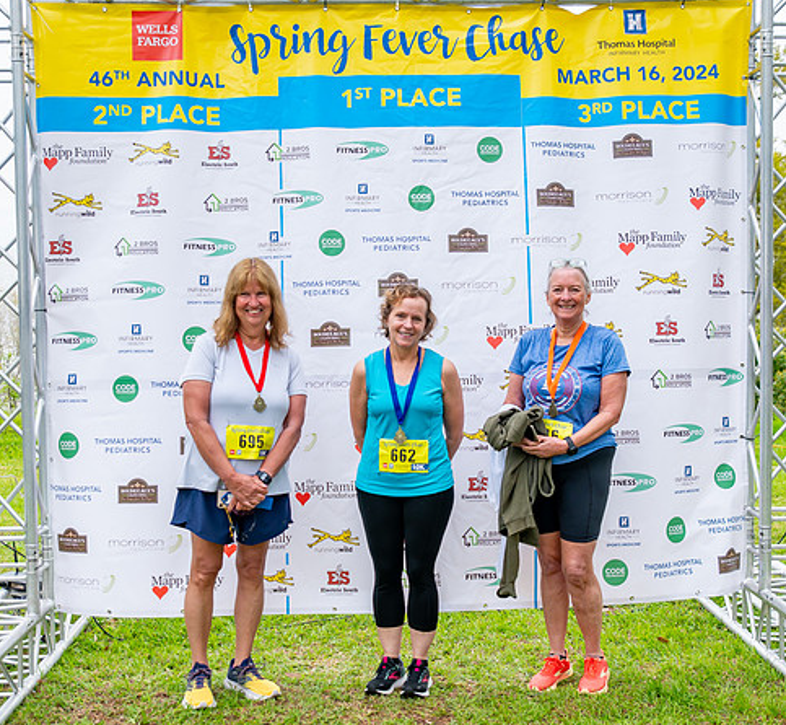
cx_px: 431
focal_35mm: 53
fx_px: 1309
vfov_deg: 30.9
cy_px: 362
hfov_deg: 33.4
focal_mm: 36
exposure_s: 1/1250
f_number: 2.8
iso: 320
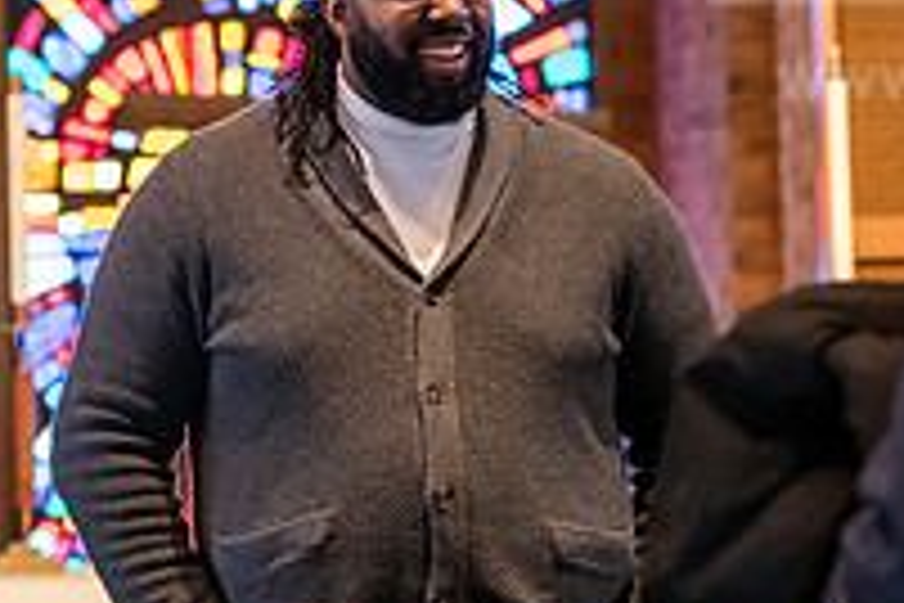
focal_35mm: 225
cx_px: 571
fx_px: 5650
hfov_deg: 9.1
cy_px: 173
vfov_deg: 6.1
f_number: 3.2
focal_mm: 78
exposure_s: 1/160
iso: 1600
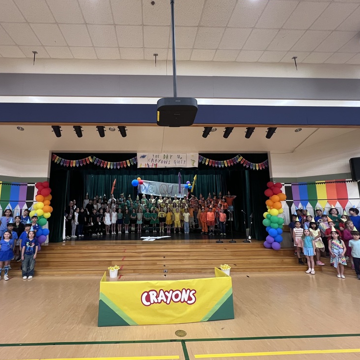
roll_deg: +1.4
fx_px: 188
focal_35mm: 16
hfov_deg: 87.0
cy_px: 178
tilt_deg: +9.1
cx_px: 158
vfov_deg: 87.4
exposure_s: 1/60
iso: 320
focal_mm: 1.57
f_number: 1.8
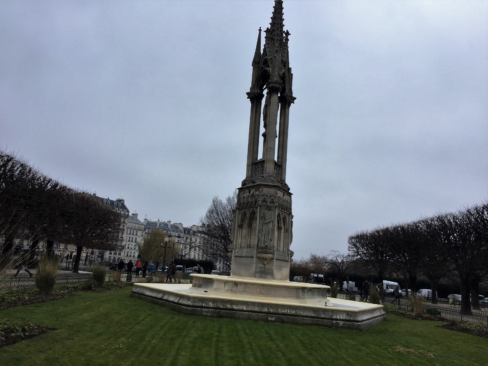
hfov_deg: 61.7
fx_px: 409
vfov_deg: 48.2
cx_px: 244
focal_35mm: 29
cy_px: 183
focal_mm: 4.15
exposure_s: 1/465
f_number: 2.2
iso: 32
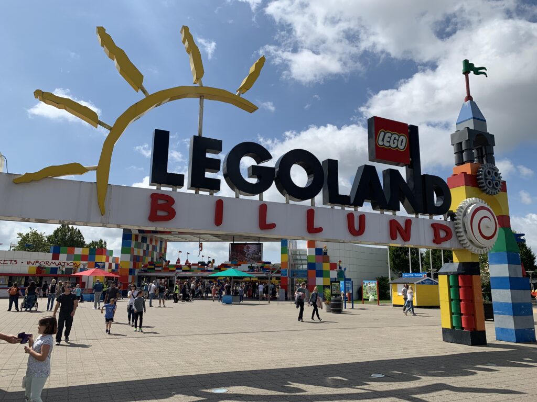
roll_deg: -2.4
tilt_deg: +12.4
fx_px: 403
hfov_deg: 67.3
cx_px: 268
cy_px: 201
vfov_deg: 53.1
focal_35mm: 26
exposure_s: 1/4098
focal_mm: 4.25
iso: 25
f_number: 1.8
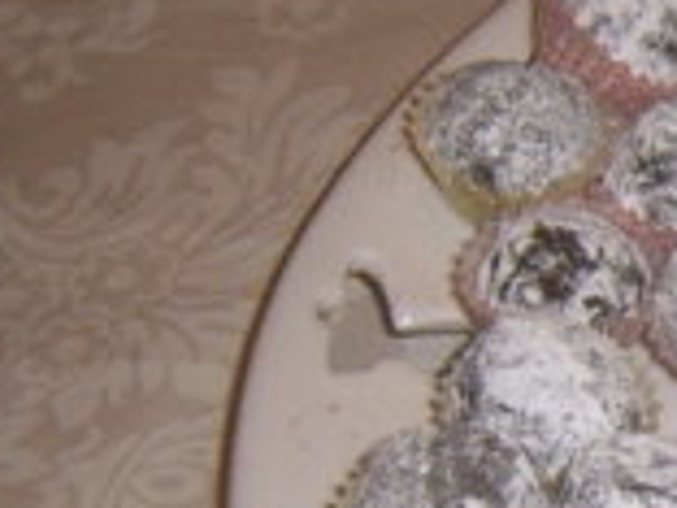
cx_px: 1254
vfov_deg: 10.2
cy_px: 504
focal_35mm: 144
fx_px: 2816
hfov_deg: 12.4
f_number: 2.8
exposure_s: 1/30
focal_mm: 5.8
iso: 69
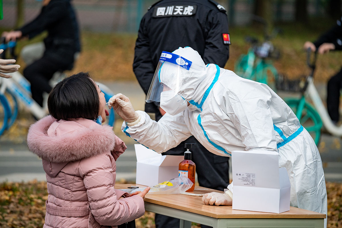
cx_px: 171
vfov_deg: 5.1
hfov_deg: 7.6
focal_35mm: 270
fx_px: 2565
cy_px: 114
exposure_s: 1/2500
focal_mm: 270
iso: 400
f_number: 6
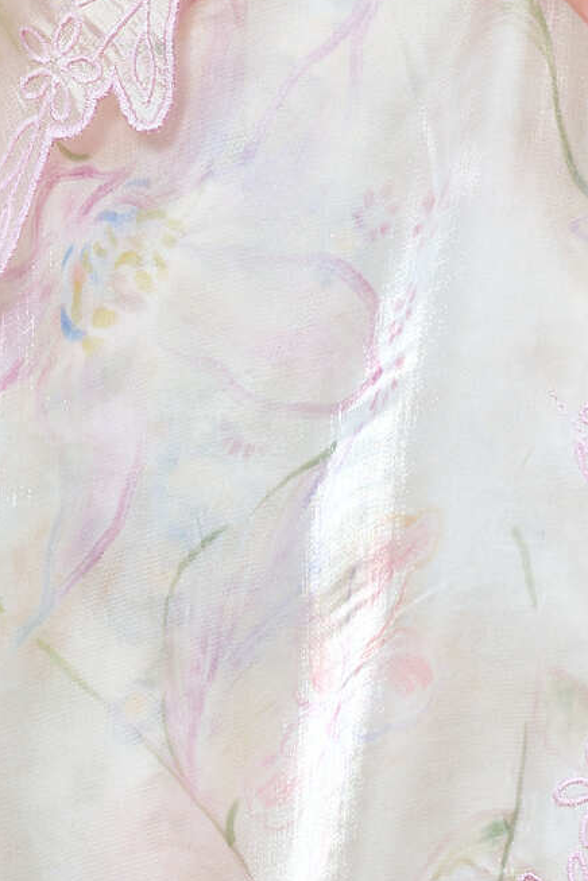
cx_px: 794
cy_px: 1219
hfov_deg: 4.8
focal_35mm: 284
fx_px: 6957
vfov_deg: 7.2
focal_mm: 45
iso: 125
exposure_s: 1/125
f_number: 10
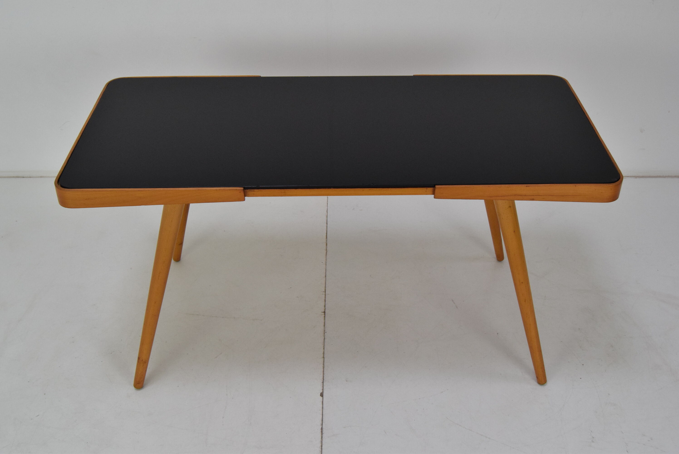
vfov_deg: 34.3
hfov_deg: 49.5
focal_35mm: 39
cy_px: 227
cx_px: 340
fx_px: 736
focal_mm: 26
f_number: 7.1
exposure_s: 1/200
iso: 1600
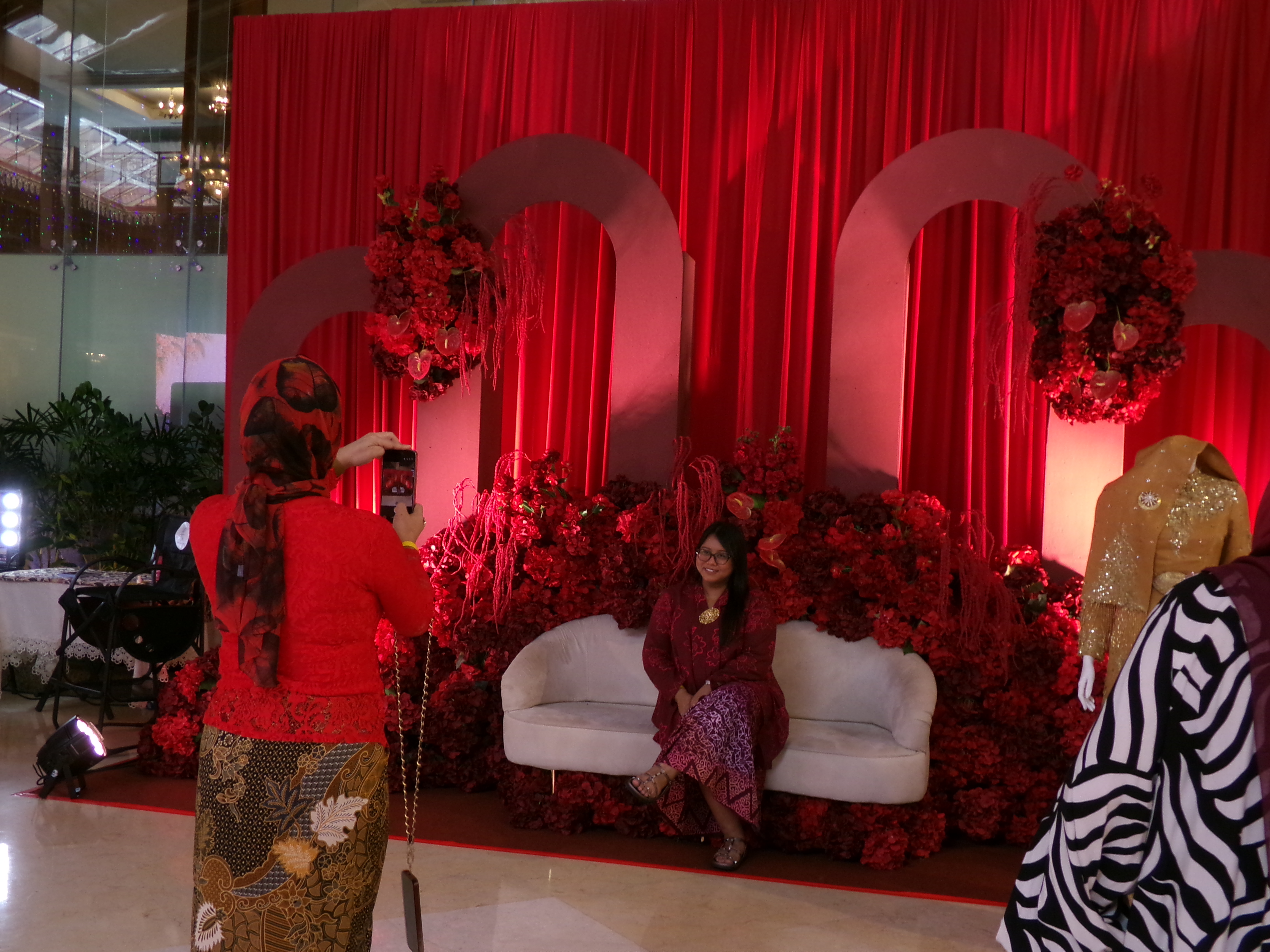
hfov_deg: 50.1
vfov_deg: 38.7
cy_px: 476
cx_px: 635
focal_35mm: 37
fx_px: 1357
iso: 232
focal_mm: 6.6
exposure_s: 1/17
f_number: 4
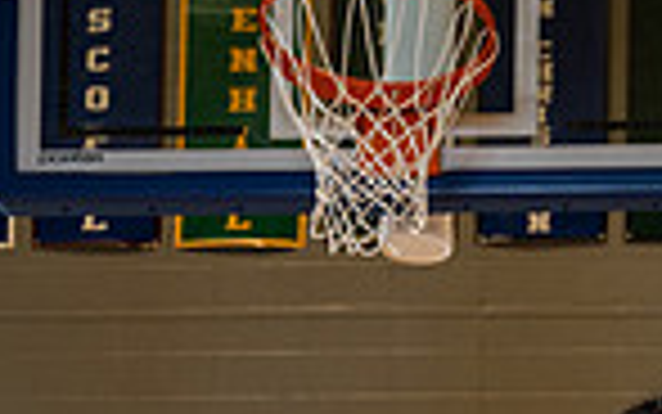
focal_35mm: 106
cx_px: 527
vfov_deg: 10.8
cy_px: 945
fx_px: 1913
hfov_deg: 19.4
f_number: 4
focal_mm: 34
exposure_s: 1/125
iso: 400
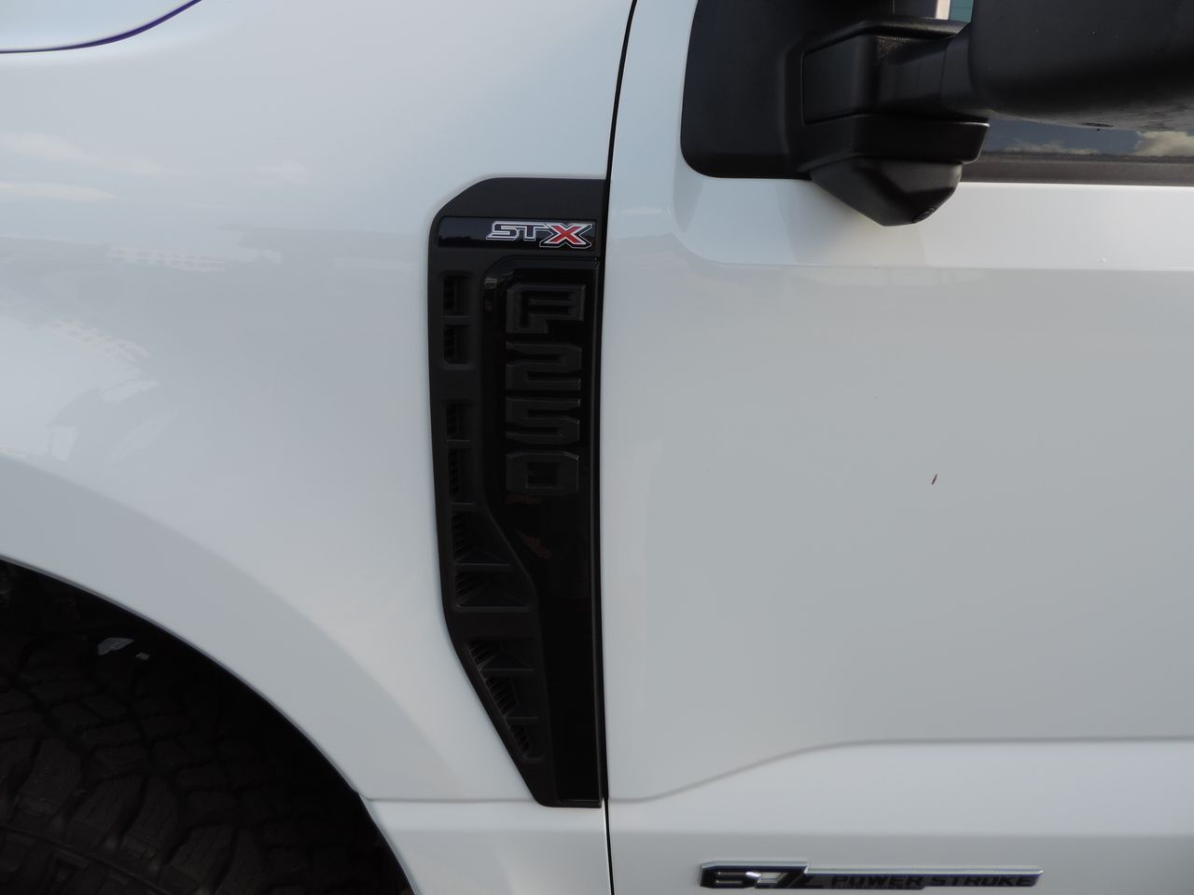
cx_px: 597
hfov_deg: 71.6
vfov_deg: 56.8
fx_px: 828
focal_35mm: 24
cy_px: 448
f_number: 3
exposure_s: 1/400
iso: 80
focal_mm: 4.3
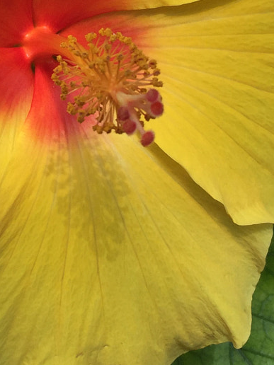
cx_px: 65
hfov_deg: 16.3
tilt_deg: -22.1
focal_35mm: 90
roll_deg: -2.1
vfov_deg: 21.5
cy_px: 73
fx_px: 950
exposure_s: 1/514
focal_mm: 4.15
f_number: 2.2
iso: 32
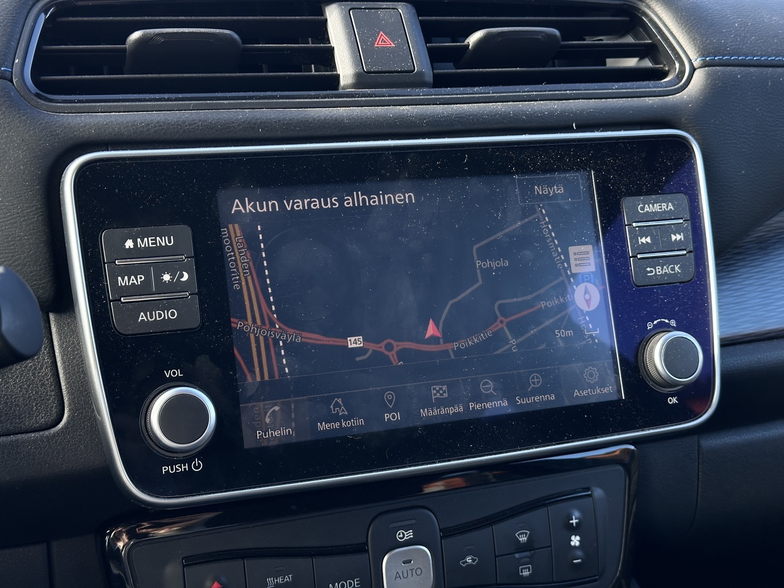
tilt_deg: -22.6
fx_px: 1087
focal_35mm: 48
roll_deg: -3.7
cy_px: 294
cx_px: 392
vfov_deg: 30.3
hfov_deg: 39.7
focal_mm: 6.86
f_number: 1.78
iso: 100
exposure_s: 1/125
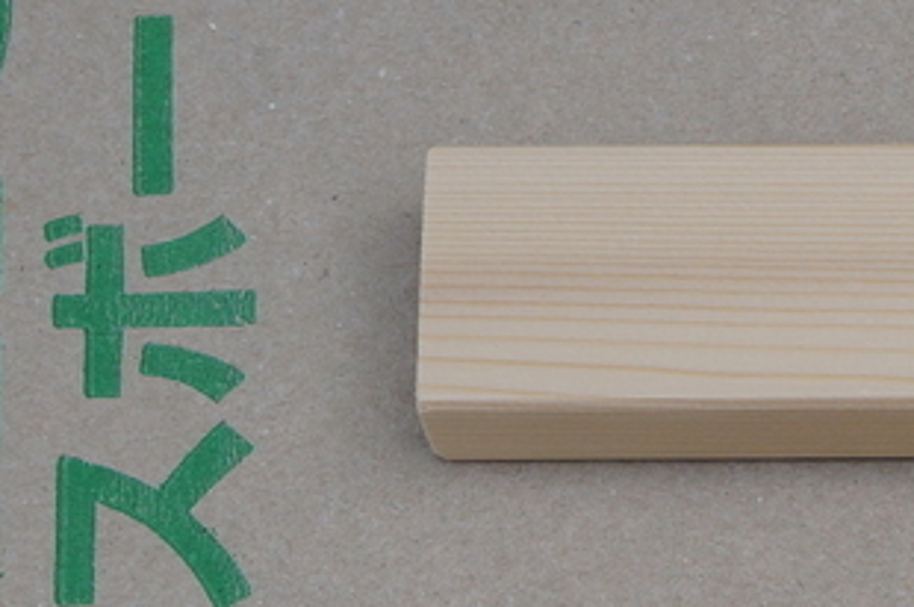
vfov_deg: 6.5
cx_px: 1123
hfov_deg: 9.7
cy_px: 878
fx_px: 5301
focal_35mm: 209
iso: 200
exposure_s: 1/640
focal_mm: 36
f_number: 5.6
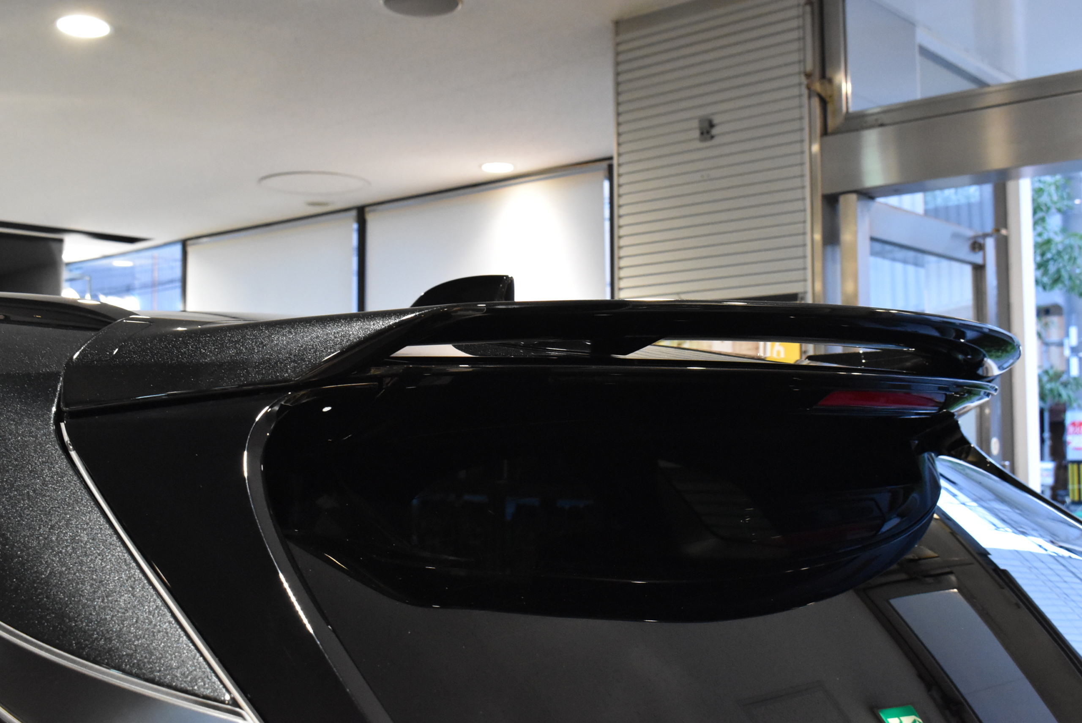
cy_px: 362
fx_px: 1218
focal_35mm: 40
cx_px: 541
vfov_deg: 33.1
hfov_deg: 47.9
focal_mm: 27
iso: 4000
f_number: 8
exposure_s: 1/40
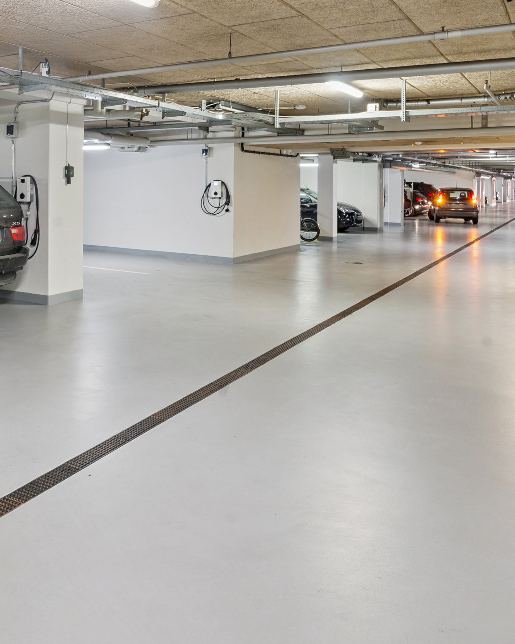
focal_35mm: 35
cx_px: 33
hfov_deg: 38.7
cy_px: 189
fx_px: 667
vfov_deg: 50.1
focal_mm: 17
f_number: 10
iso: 200
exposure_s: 1.6
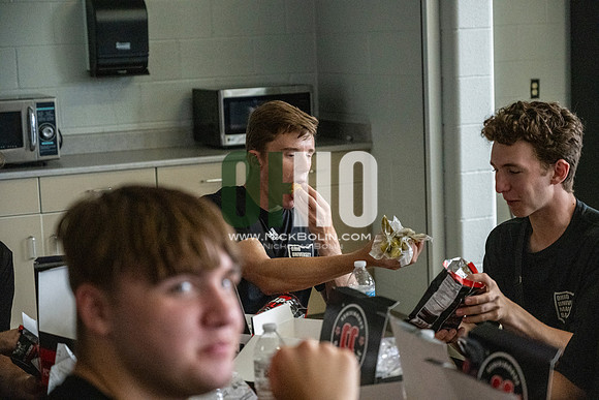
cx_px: 300
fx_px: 1165
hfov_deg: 28.8
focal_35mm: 70
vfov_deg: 19.5
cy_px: 200
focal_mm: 70
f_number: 4
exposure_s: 1/800
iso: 16000
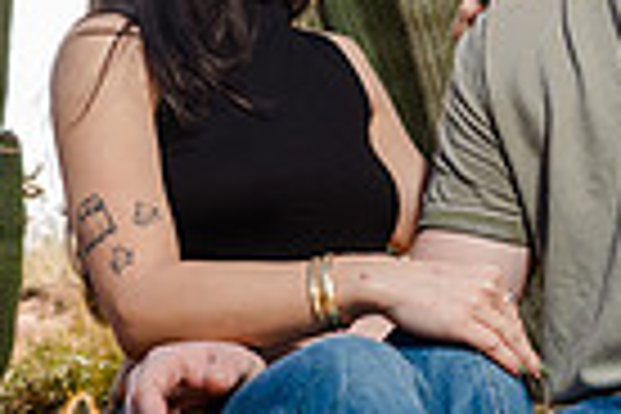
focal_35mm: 101
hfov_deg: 20.2
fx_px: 1742
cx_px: 261
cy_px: 56
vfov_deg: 13.5
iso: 50
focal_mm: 24
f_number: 4
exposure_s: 1/250
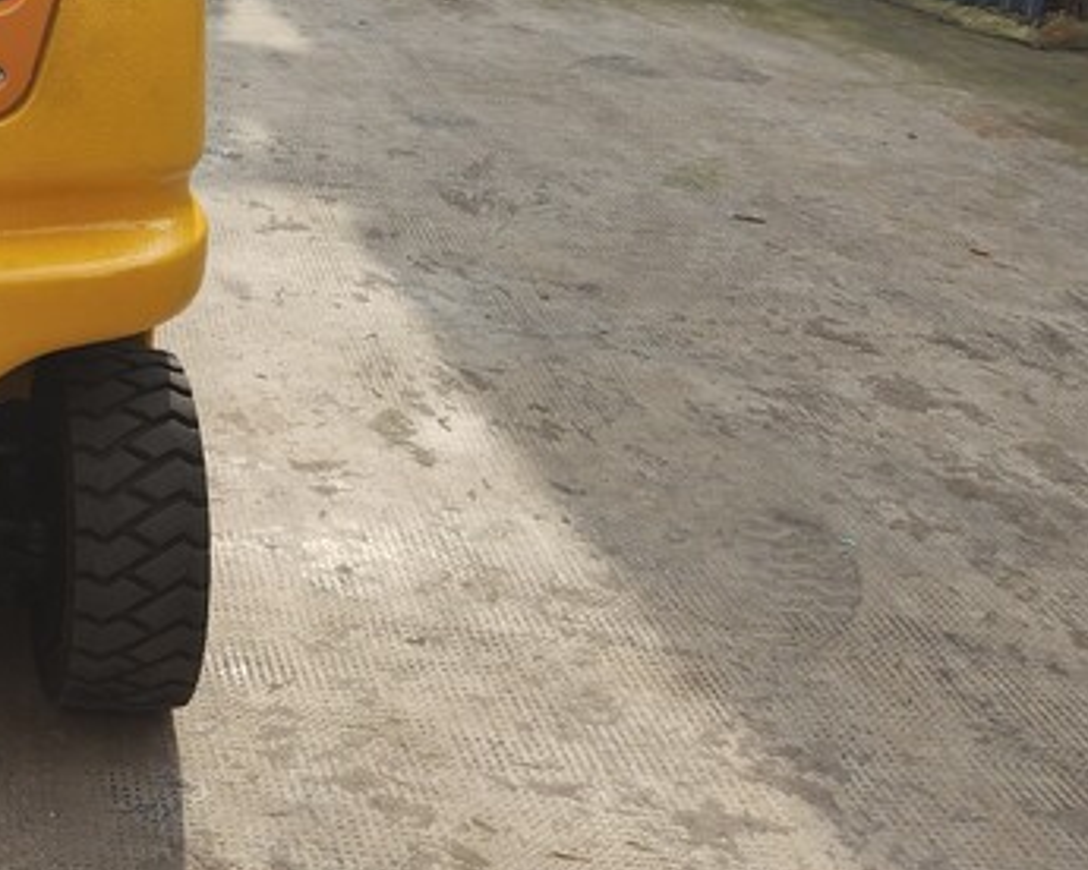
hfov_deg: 25.3
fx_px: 2093
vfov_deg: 21.6
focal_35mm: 65
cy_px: -202
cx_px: -306
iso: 20
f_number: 1.8
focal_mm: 5.4
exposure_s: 1/1145
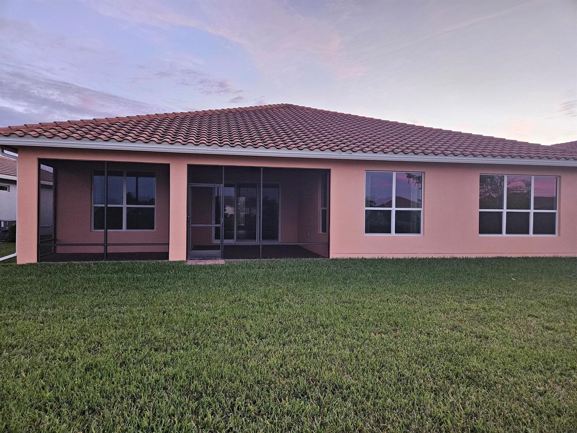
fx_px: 383
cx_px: 288
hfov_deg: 73.9
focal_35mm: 23
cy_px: 216
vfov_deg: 58.9
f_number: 1.8
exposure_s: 1/120
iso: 500
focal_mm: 5.4
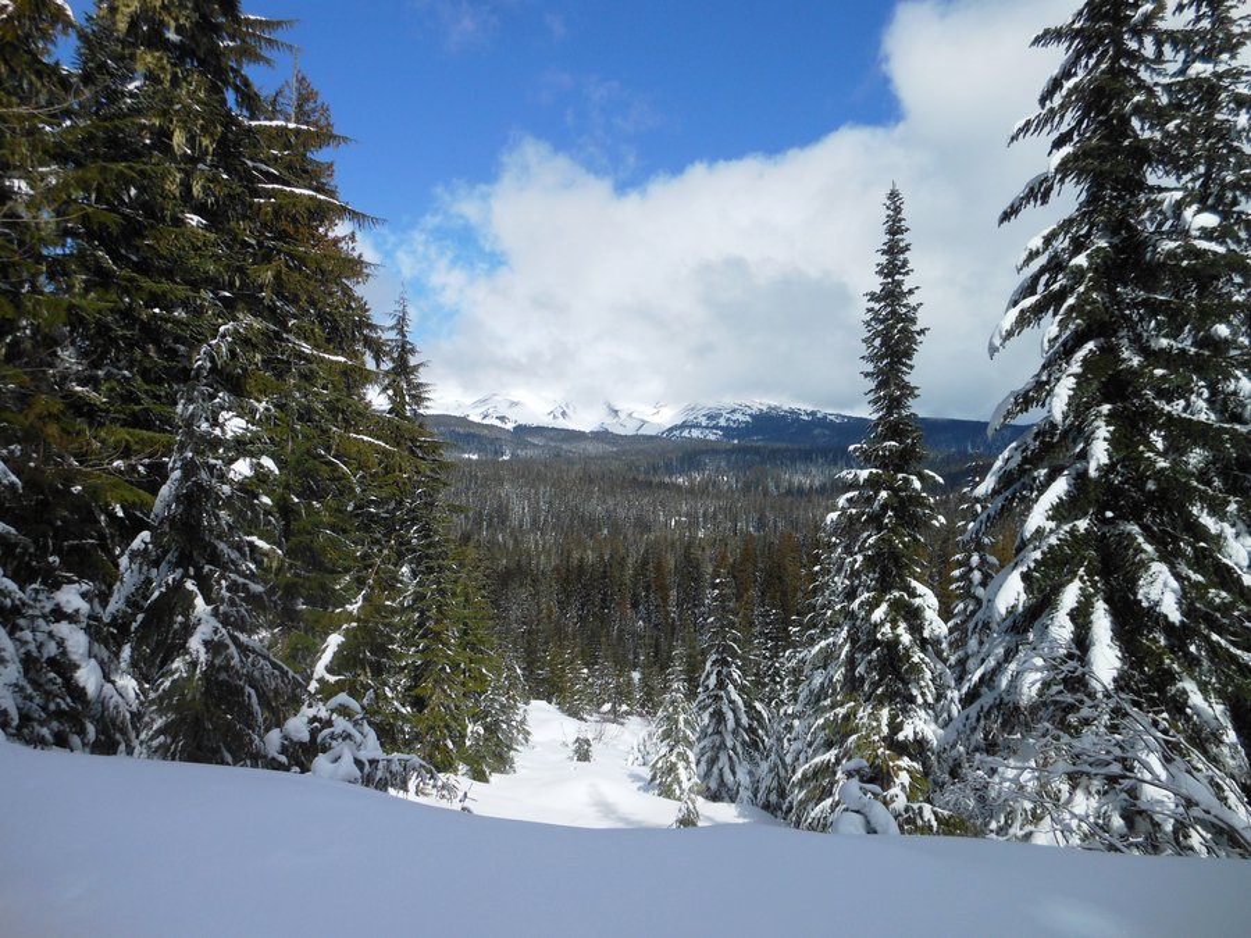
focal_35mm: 25
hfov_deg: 69.4
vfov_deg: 54.9
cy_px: 469
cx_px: 626
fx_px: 903
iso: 80
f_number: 3.2
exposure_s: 1/2000
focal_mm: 4.5
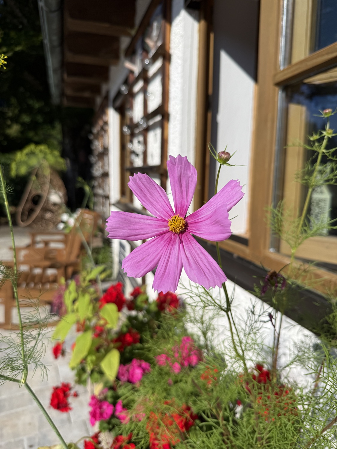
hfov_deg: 56.8
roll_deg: -1.3
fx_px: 312
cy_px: 224
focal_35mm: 24
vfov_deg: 71.6
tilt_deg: -7.3
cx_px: 168
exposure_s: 1/7353
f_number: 1.78
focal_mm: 6.76
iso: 80
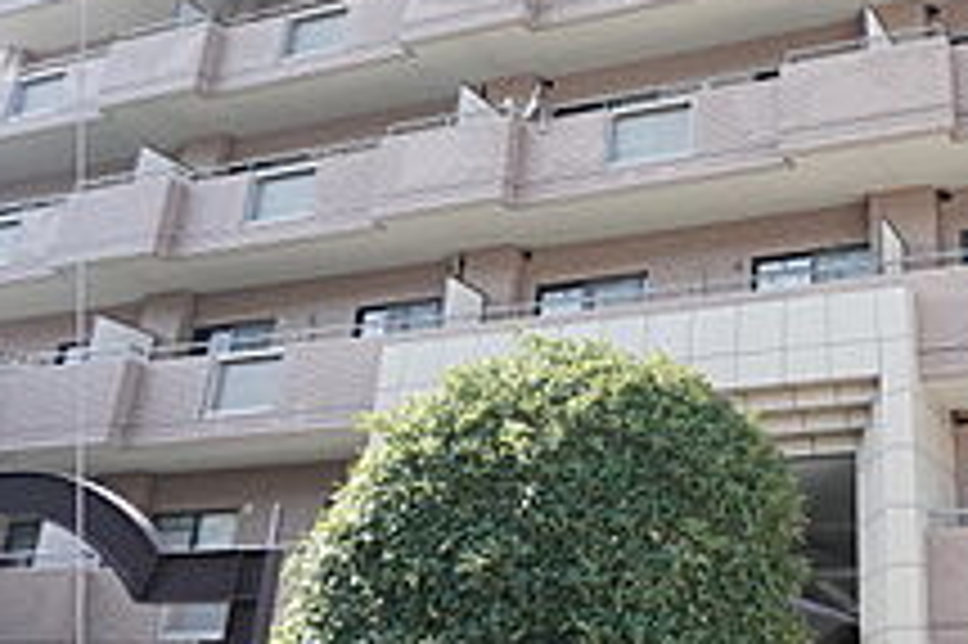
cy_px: 25
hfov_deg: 38.4
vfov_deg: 25.8
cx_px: 747
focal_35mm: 50
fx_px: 1343
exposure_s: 1/3000
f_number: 5.6
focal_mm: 16
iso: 2500
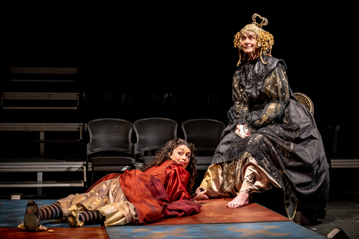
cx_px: 180
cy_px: 120
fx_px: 698
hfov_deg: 28.8
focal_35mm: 70
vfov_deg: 19.5
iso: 900
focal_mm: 70
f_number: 2.8
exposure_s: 1/100
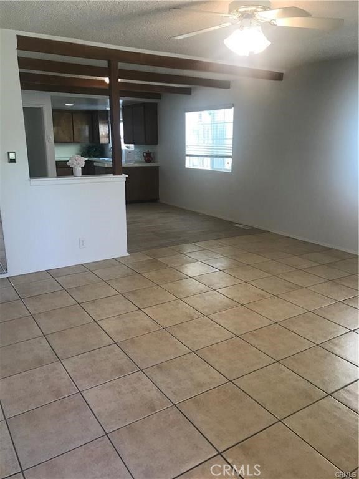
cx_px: 180
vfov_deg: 63.4
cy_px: 240
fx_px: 387
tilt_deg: -12.6
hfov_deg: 49.7
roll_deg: +0.2
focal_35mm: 28
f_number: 1.8
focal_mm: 3.99
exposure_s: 1/40
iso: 25
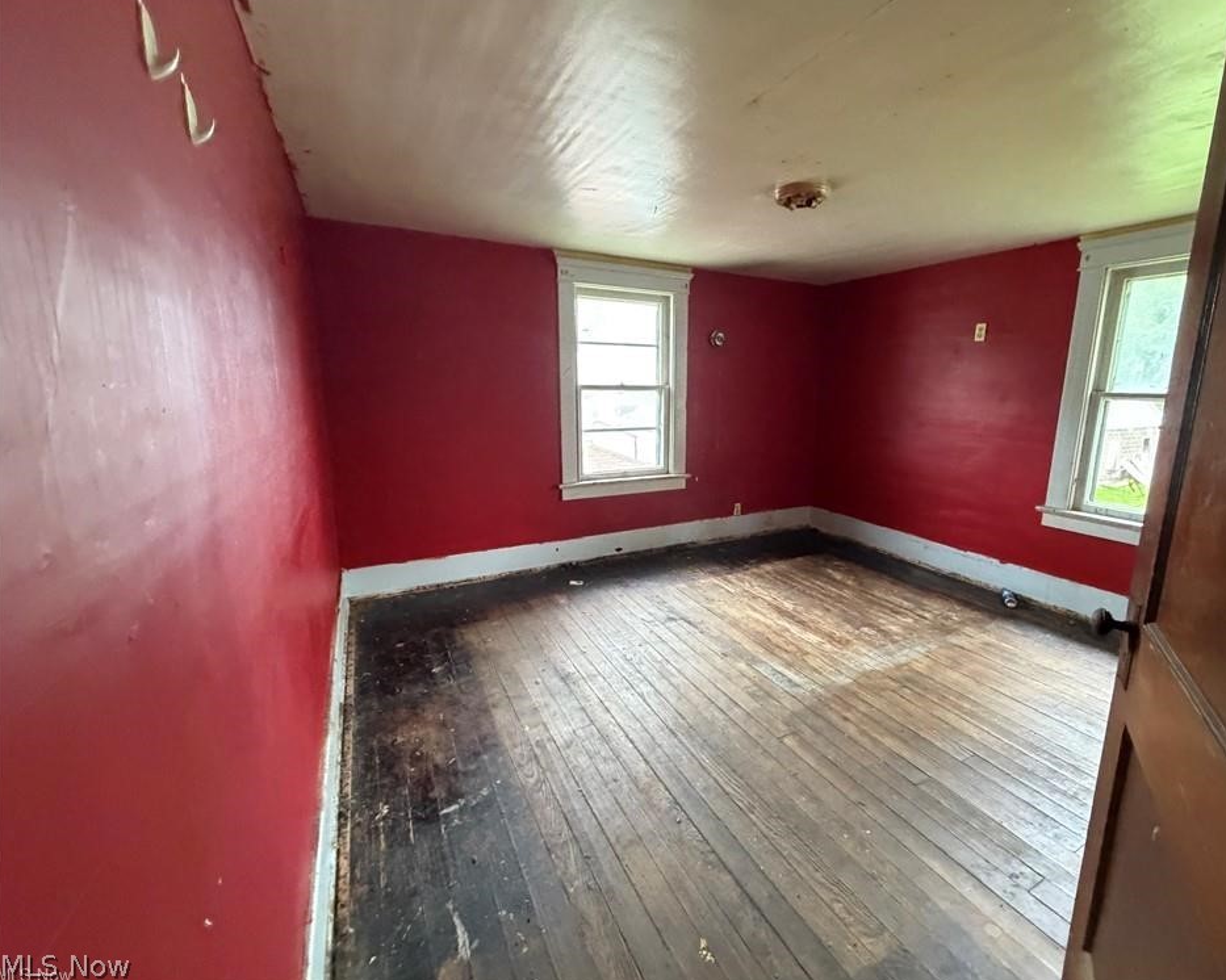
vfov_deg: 84.0
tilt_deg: -13.5
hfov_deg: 96.6
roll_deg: -0.1
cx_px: 666
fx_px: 544
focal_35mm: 15
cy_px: 483
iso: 640
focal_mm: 2.22
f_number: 2.2
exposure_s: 1/60
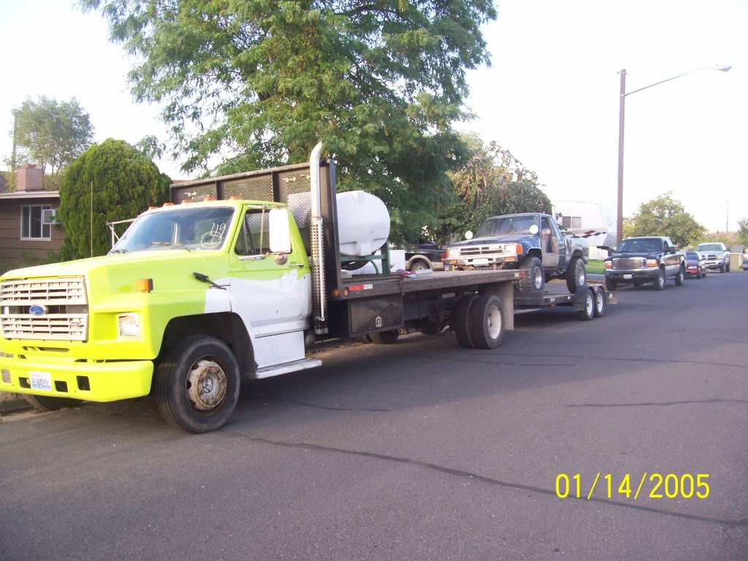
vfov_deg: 41.8
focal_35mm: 34
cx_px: 374
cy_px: 280
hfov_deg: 54.0
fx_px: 735
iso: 80
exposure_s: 1/106
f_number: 2.7
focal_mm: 5.6
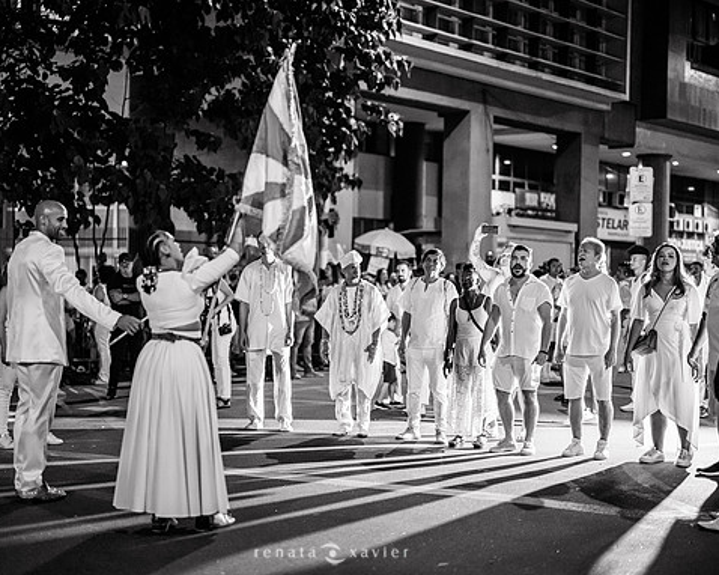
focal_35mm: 57
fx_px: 1212
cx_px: 329
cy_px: 288
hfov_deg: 33.0
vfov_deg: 26.7
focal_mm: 50
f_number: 1.3
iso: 2000
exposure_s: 1/250
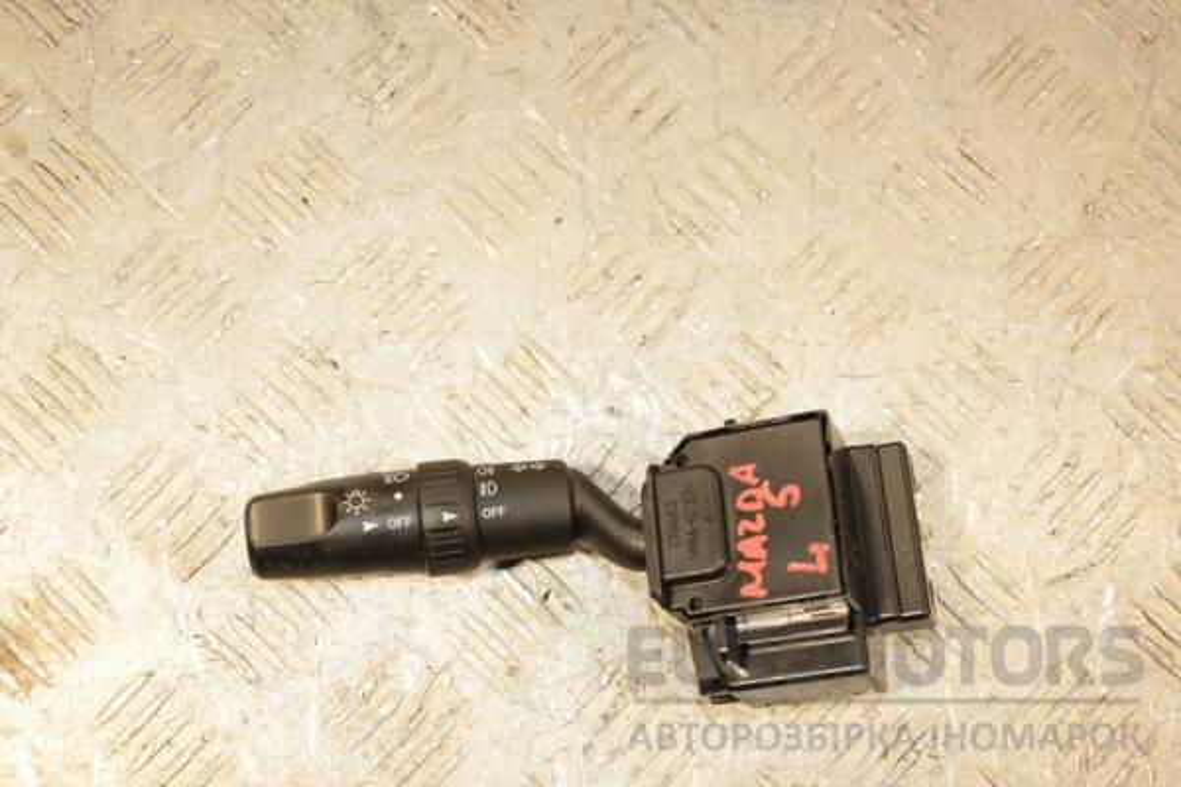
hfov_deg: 37.9
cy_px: 394
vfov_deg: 25.8
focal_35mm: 52
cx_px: 590
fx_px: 1722
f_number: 5.6
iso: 800
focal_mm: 35
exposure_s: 1/200
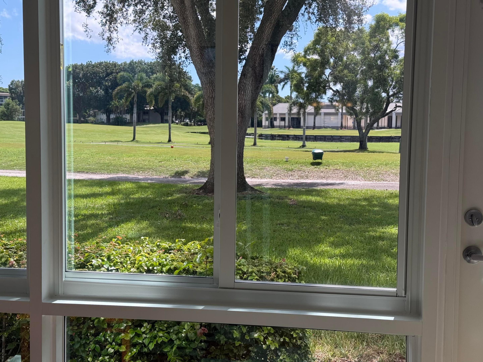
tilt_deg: -4.8
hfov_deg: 39.7
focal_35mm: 48
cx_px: 242
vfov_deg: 30.3
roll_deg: -0.3
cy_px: 181
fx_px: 670
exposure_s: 1/2494
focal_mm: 6.76
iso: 100
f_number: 1.78
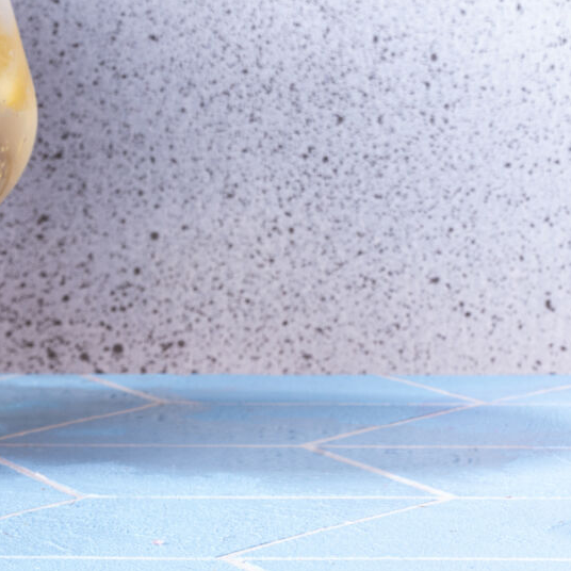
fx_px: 3863
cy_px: -95
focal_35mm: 207
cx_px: 407
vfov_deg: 8.4
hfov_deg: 8.4
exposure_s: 1/200
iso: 100
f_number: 16
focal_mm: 68
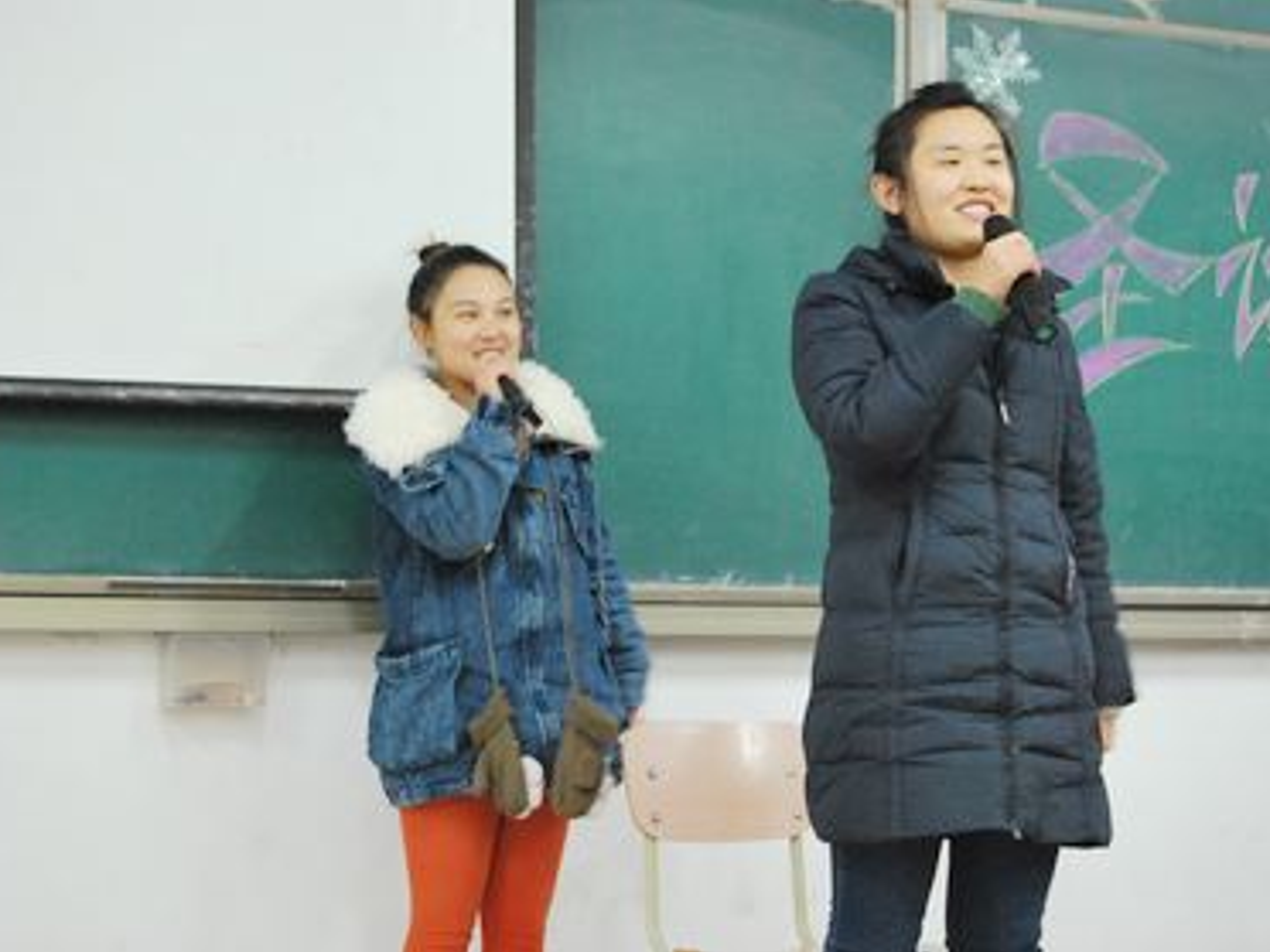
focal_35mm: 75
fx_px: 2752
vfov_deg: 19.6
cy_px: 476
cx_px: 679
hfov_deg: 26.0
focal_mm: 46
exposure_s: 1/30
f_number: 5.3
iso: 1600
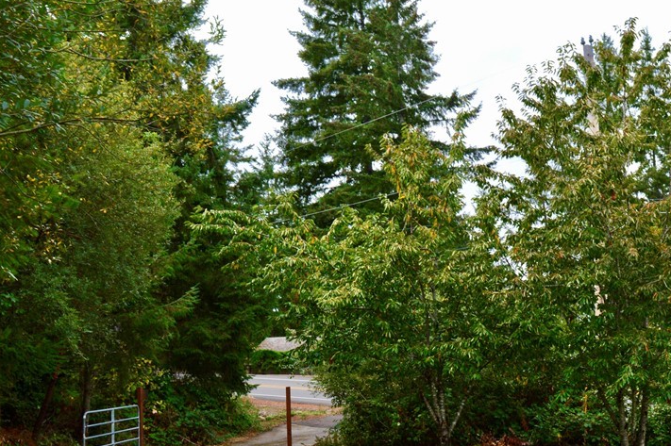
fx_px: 1024
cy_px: 327
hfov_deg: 35.9
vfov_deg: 24.3
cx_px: 452
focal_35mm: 55
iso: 400
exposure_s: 1/250
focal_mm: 24
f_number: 10
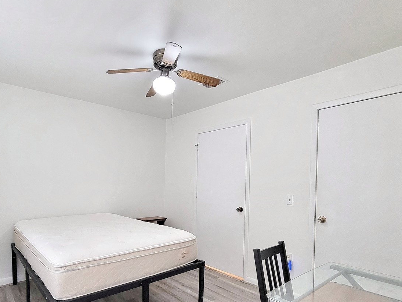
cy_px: 210
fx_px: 221
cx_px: 165
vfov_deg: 66.2
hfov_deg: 83.9
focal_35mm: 19
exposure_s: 1/60
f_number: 2.2
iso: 250
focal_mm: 2.2
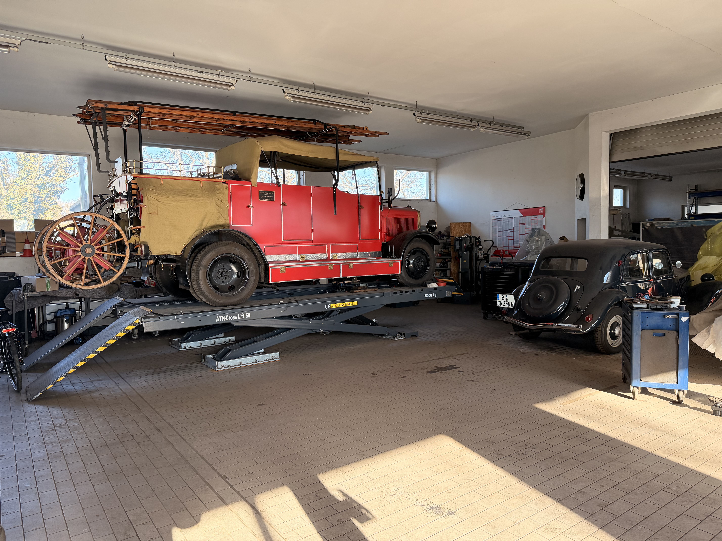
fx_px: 501
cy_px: 270
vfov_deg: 56.8
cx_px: 361
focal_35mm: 24
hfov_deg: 71.6
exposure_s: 1/204
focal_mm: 6.76
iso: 200
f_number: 1.78
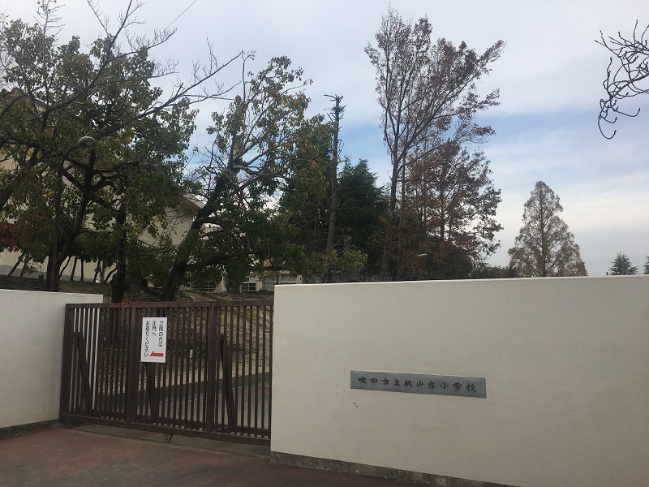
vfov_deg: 48.2
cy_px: 244
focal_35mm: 29
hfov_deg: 61.7
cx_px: 324
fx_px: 544
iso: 25
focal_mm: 4.15
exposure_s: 1/785
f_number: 2.2
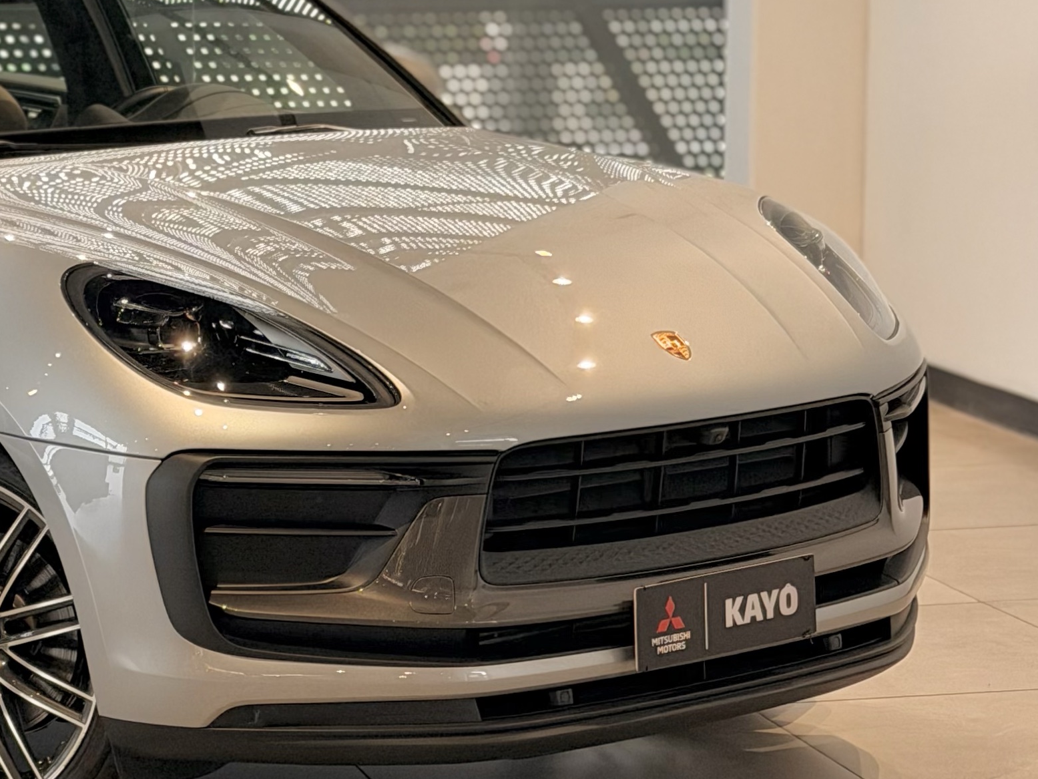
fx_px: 2369
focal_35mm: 79
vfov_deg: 18.7
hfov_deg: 24.5
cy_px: 324
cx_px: 277
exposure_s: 1/60
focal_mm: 6.76
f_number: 1.78
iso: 100
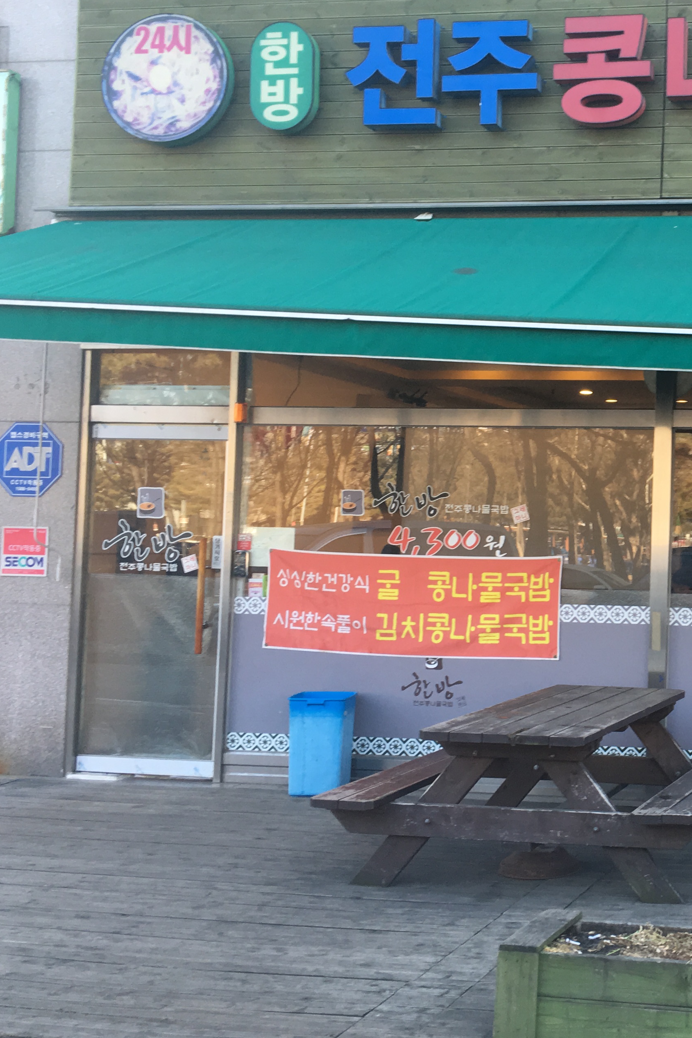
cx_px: 765
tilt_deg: +3.0
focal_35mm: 48
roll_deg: -2.3
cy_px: 484
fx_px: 1384
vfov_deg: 41.1
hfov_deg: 25.9
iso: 40
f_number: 2.2
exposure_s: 1/120
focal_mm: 4.15
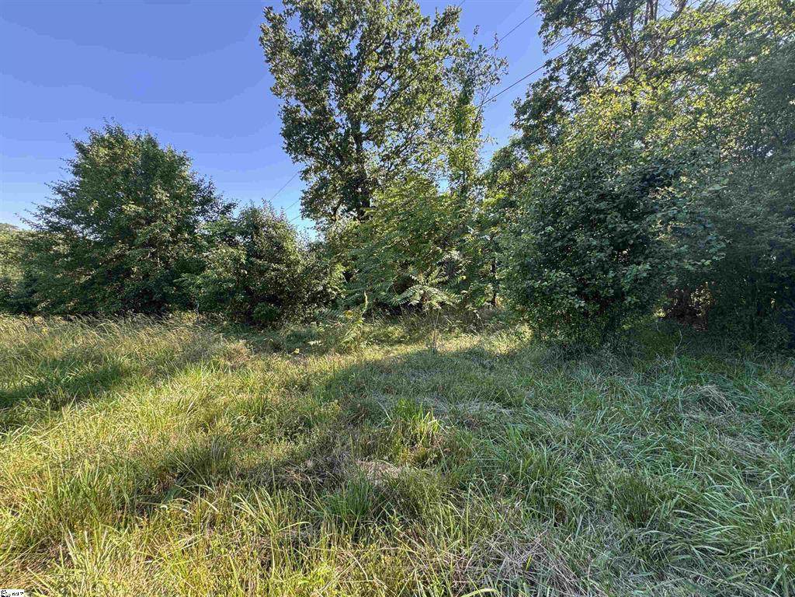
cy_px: 298
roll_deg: -1.9
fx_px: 322
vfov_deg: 85.7
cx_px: 398
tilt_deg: -5.3
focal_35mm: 14
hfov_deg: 102.1
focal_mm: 2.22
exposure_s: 1/128
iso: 40
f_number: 2.2
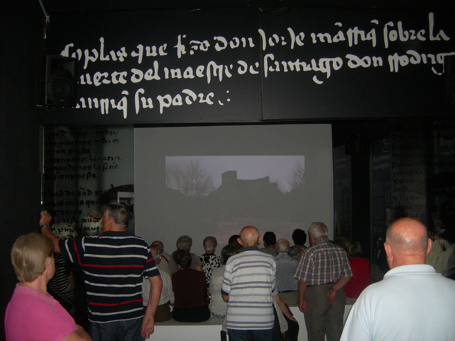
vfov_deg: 39.7
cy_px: 170
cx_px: 228
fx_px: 473
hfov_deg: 51.4
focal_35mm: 36
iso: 200
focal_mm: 7.5
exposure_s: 1/60.1
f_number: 2.7
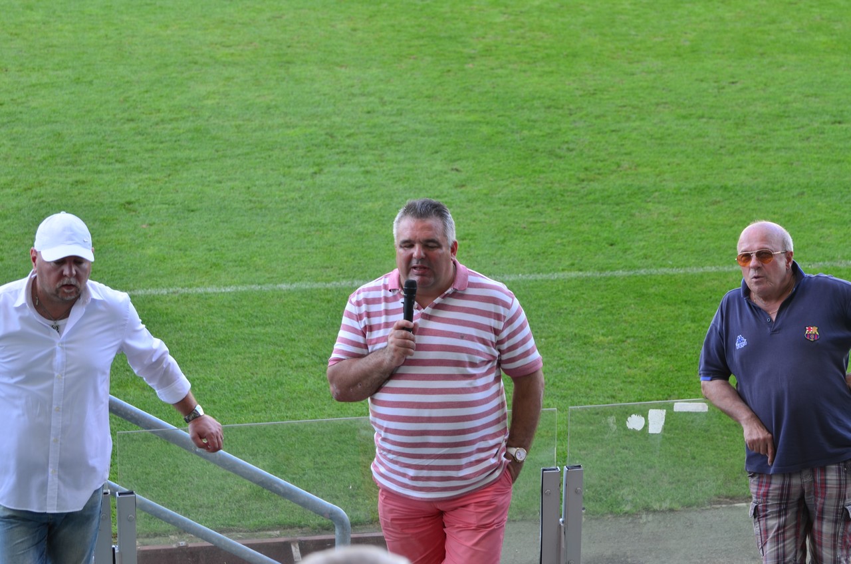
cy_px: 282
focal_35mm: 105
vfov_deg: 13.0
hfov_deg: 19.5
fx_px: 2477
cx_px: 426
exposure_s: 1/60
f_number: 5
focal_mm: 70
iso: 100
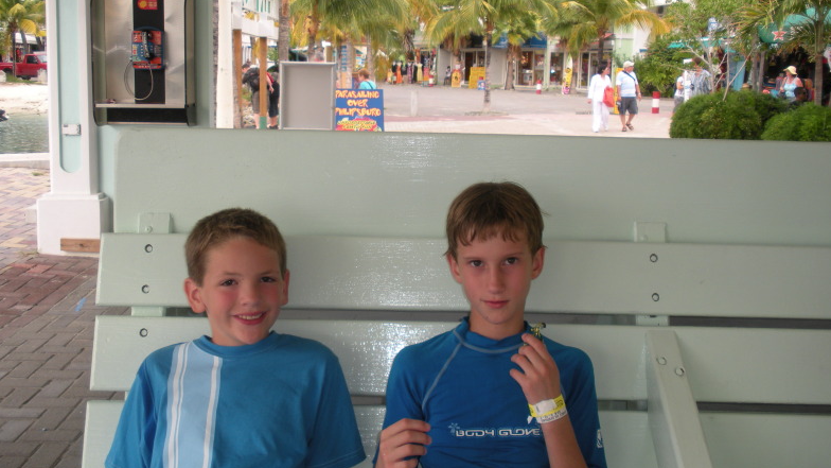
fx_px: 881
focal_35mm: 40
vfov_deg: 29.6
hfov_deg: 50.5
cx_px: 422
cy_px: 171
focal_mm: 6.3
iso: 64
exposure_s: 1/79
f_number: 3.5
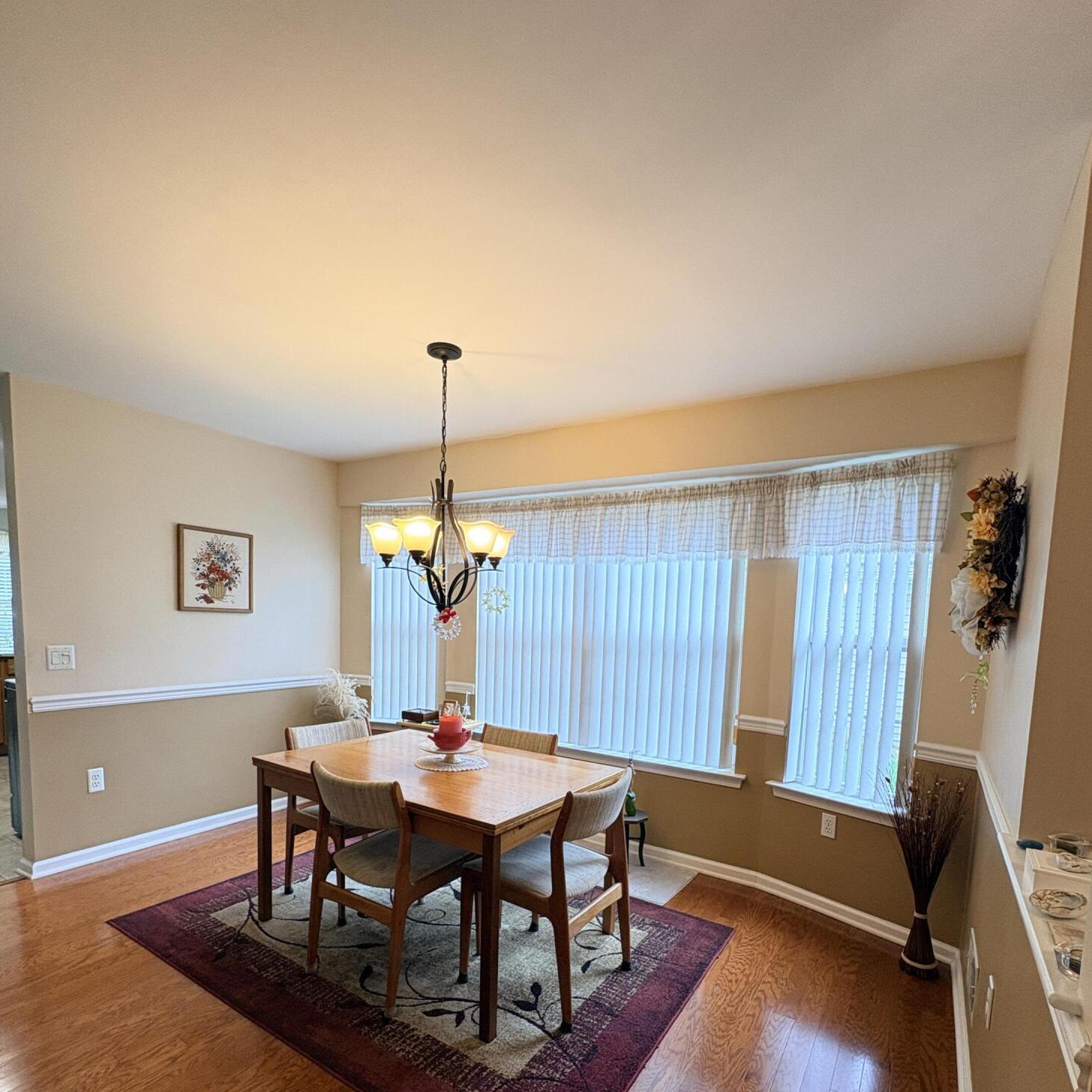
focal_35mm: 17
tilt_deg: -5.3
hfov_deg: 84.0
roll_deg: -2.1
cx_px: 555
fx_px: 607
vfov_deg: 82.5
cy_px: 676
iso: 125
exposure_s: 1/60
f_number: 2.2
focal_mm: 2.22
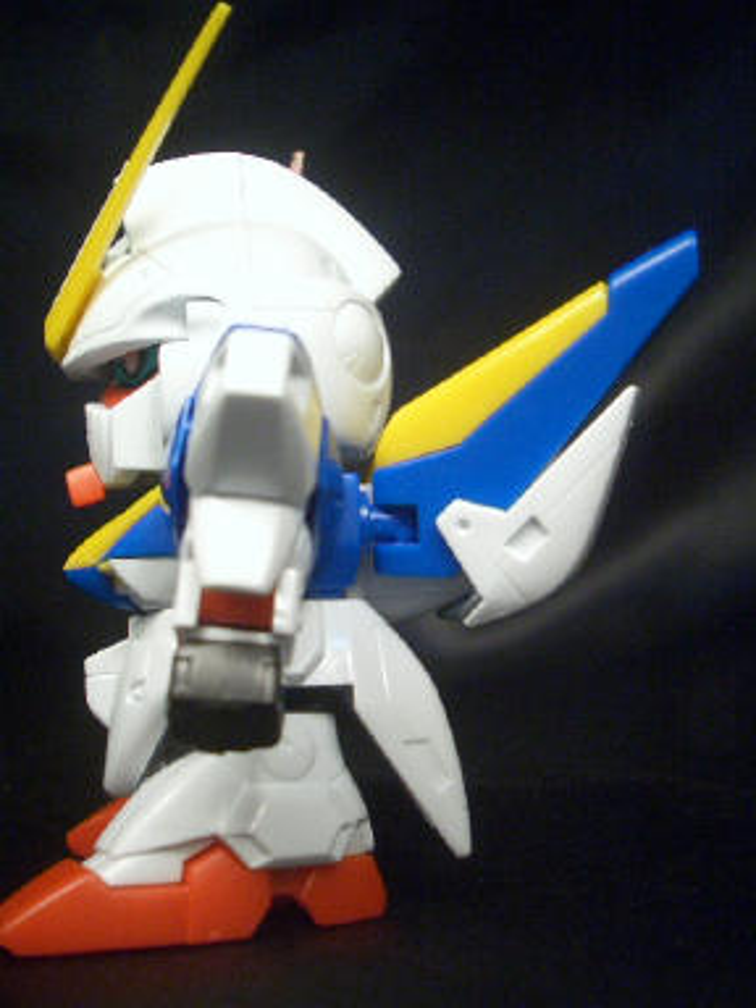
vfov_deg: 52.6
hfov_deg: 40.7
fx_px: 1019
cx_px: 378
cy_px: 504
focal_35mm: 35
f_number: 2.6
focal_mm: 5.8
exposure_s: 1/125
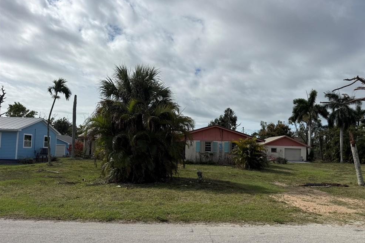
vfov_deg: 49.5
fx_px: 264
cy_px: 134
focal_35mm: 26
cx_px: 189
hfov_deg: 69.4
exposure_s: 1/11905
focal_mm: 6.76
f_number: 1.78
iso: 80
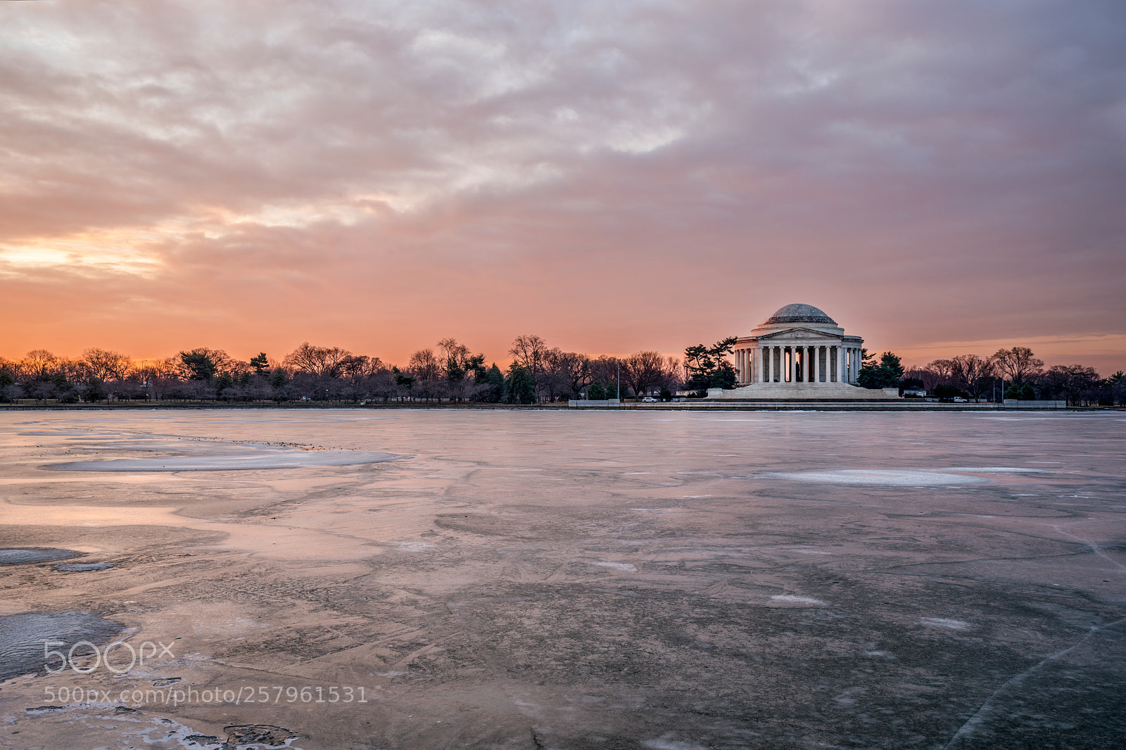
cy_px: 375
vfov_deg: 37.8
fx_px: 1094
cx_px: 563
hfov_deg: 54.4
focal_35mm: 35
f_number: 5.6
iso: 100
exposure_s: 1/200
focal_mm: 35
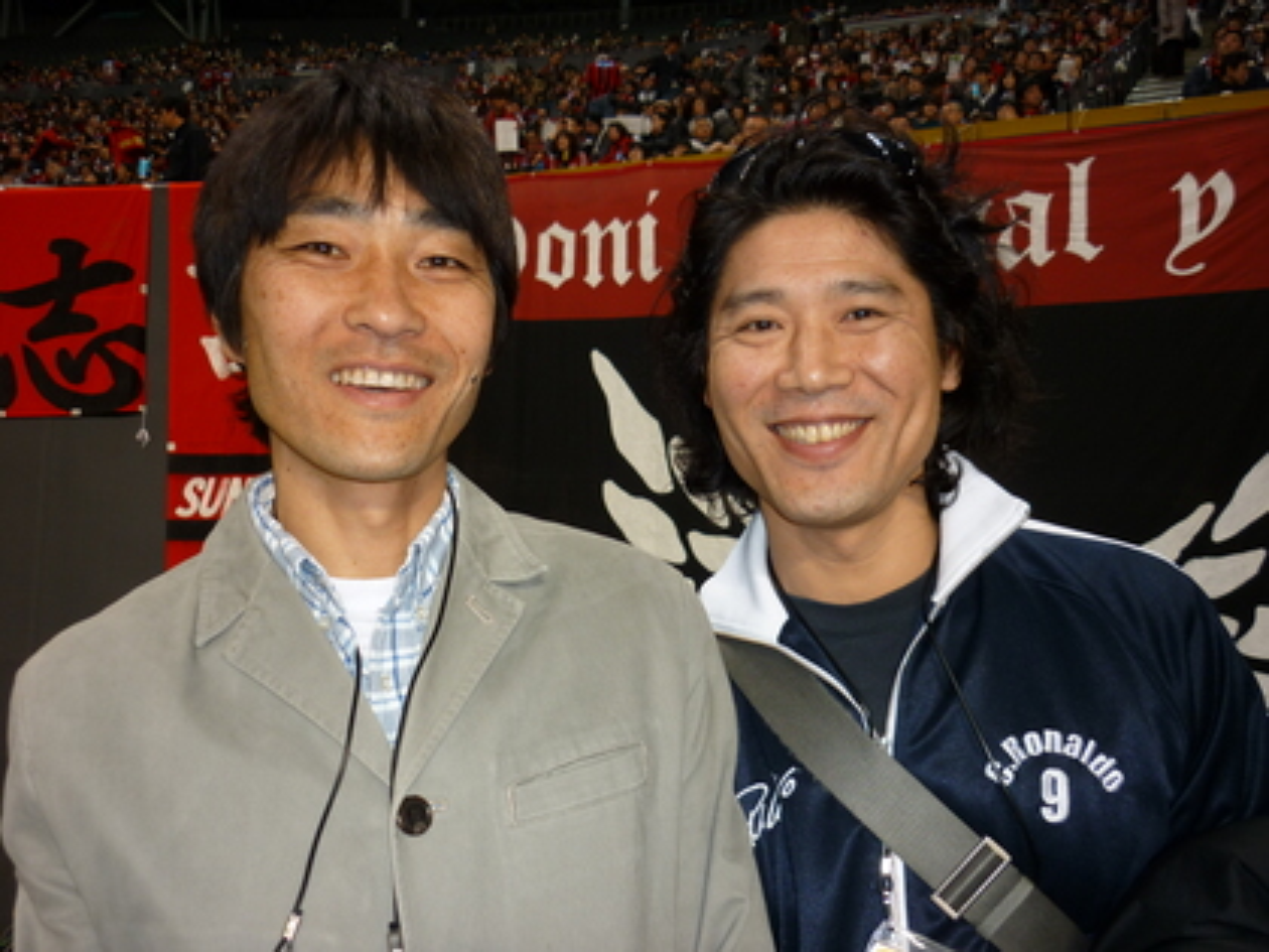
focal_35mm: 33
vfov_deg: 42.9
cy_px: 476
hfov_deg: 55.4
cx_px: 634
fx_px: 1210
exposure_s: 1/30
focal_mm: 5.5
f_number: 2.8
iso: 100
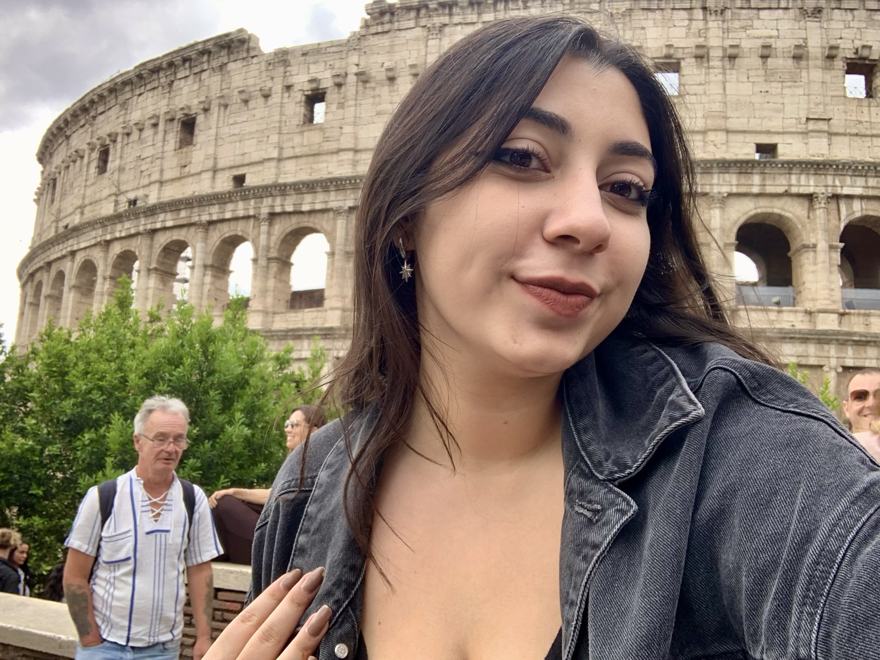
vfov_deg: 44.2
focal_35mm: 32
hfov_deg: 56.8
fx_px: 813
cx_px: 440
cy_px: 330
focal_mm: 2.87
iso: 32
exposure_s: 1/121
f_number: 2.2
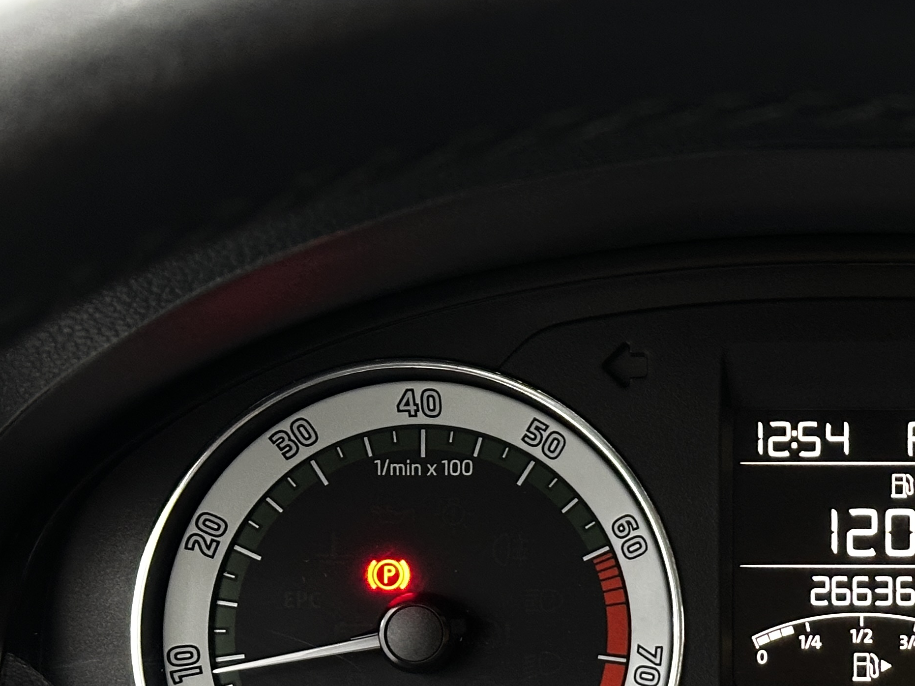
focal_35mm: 104
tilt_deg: -19.8
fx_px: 2749
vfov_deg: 14.2
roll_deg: +1.1
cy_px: 534
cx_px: 832
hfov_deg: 18.6
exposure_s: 1/33
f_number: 1.78
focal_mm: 6.86
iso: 250
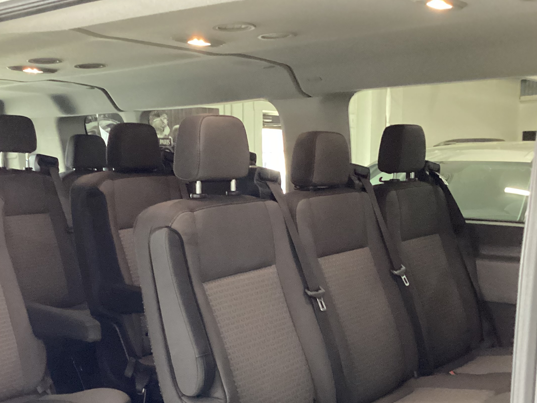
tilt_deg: -12.2
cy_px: 302
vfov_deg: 30.4
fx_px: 729
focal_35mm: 47
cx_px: 221
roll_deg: -0.1
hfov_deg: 40.3
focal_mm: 3.3
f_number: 2.4
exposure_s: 1/30
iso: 640
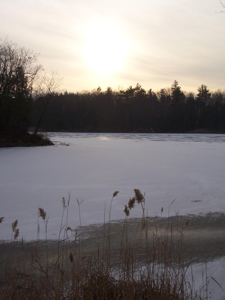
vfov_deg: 32.7
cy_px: 150
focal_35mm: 59
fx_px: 511
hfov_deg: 24.8
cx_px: 112
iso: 80
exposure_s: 1/800
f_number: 3.1
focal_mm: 9.8
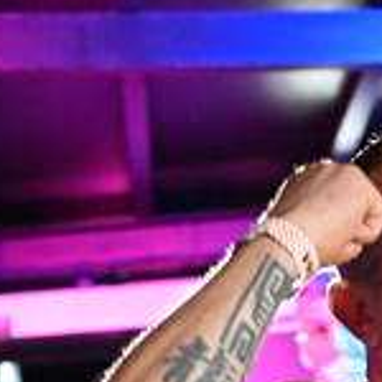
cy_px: 463
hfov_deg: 14.0
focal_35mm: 121
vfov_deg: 14.0
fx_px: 1511
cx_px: 453
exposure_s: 1/160
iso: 6400
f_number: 2.8
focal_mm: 31
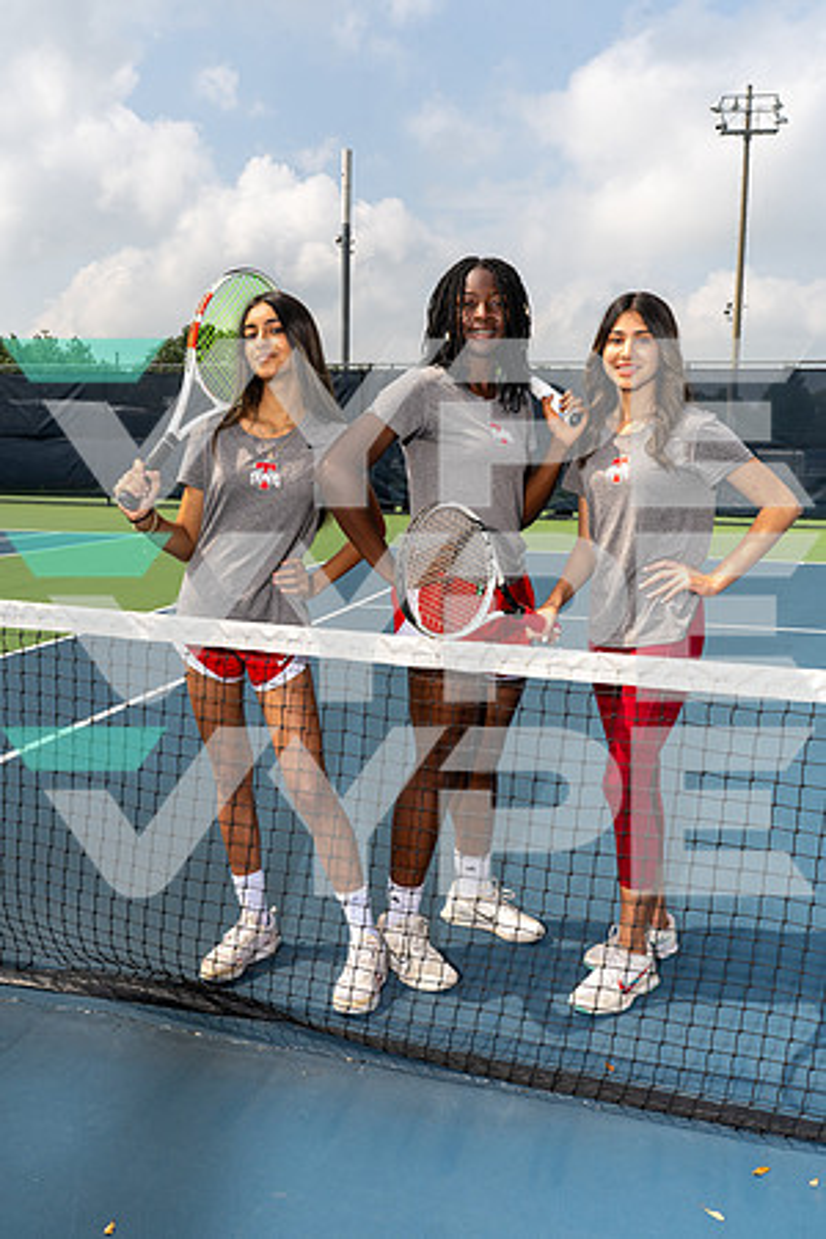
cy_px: 620
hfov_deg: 43.6
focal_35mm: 30
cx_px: 413
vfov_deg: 61.9
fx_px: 1032
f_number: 11
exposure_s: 1/250
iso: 100
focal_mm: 30
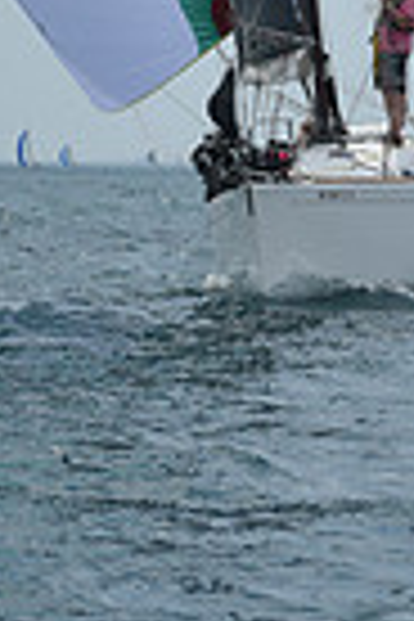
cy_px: -652
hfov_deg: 3.3
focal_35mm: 411
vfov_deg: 4.9
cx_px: 133
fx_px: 7089
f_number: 10
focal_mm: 98
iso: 250
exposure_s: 1/1250
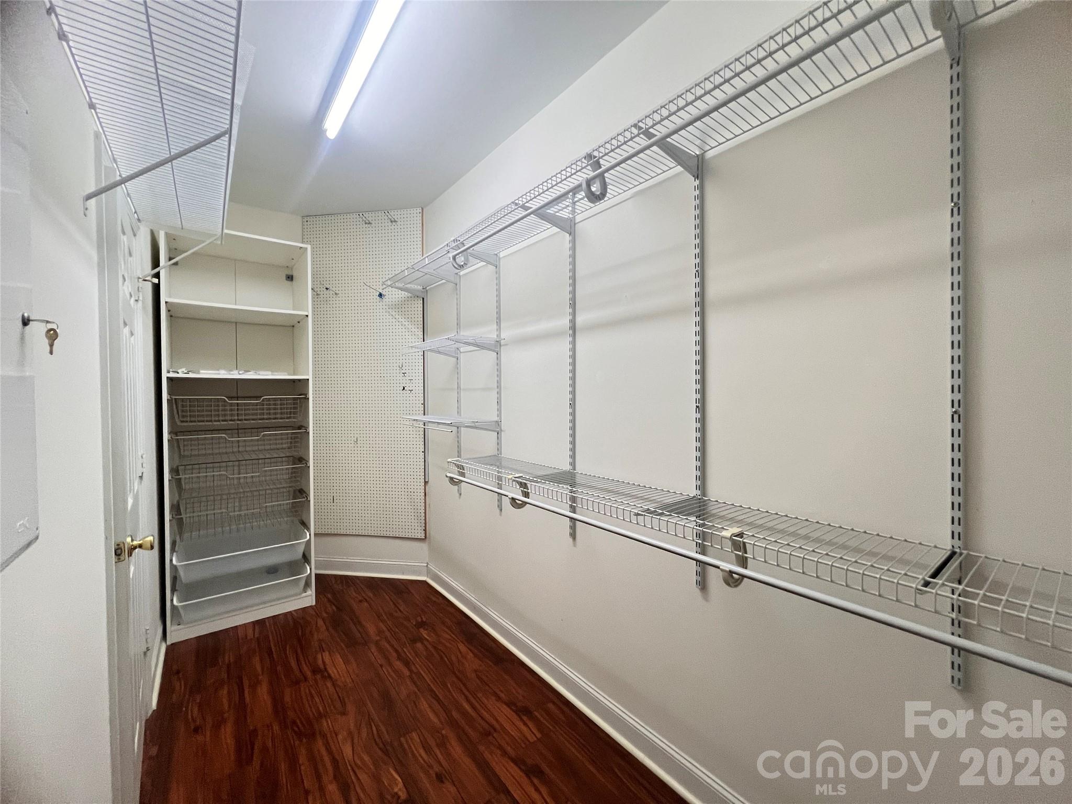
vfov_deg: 89.9
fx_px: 403
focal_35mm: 13
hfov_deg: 106.2
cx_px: 536
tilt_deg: -1.0
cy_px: 402
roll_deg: -0.3
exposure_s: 1/60
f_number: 1.8
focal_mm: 1.57
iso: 250
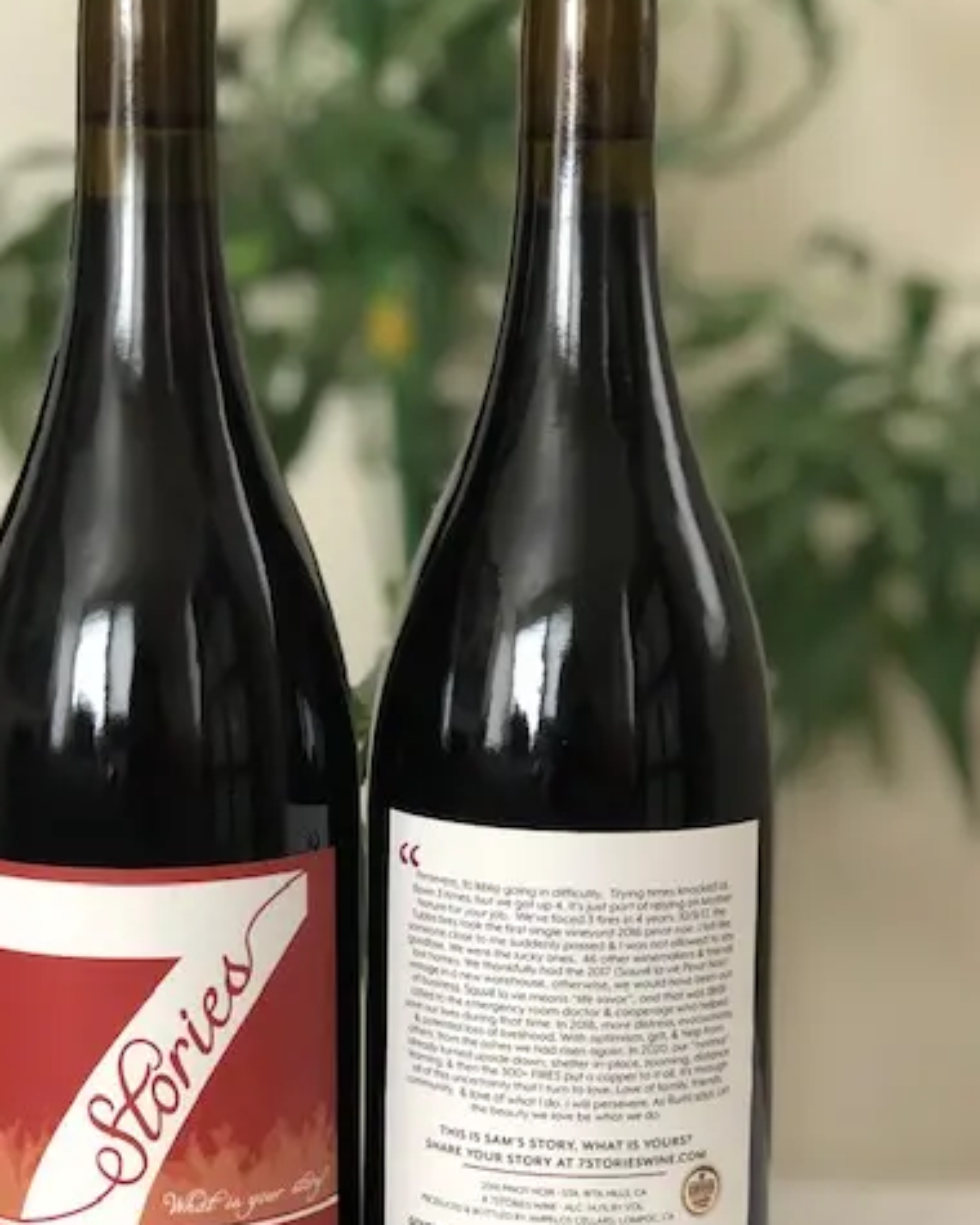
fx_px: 2719
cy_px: 673
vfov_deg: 25.4
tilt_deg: -7.5
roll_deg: +0.1
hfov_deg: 20.4
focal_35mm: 75
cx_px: 382
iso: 400
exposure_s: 1/30
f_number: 2.8
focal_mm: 6.6
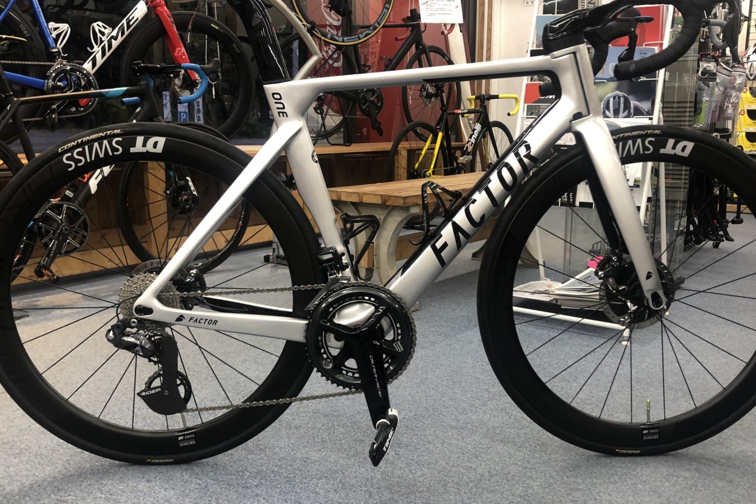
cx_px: 398
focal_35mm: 34
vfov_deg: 38.9
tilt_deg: -11.5
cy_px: 253
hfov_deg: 55.8
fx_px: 714
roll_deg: +0.3
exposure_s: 1/20
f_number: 1.8
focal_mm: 4
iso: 40
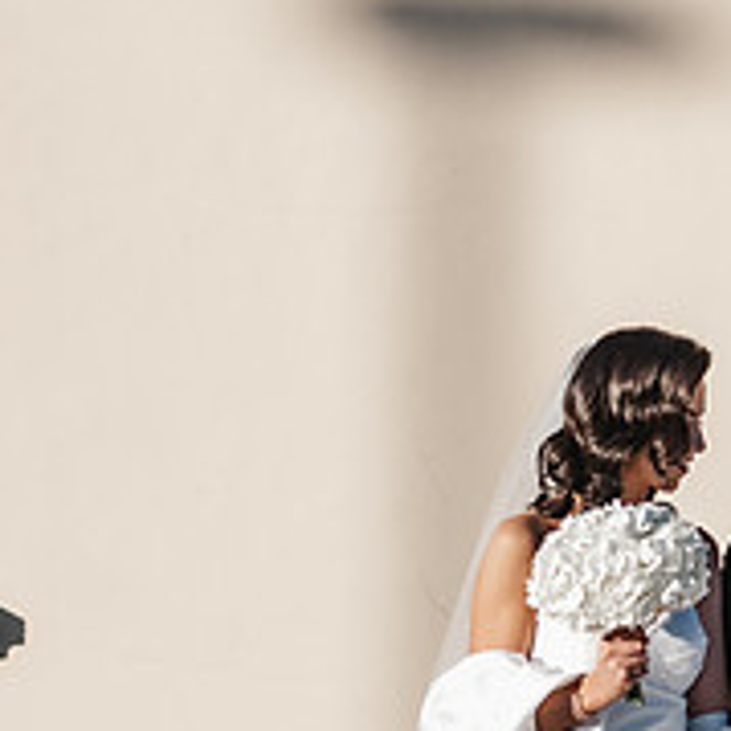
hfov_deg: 5.3
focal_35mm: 330
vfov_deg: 5.3
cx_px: 1017
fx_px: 7884
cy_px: 894
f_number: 2.8
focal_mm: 80
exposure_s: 1/1250
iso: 100
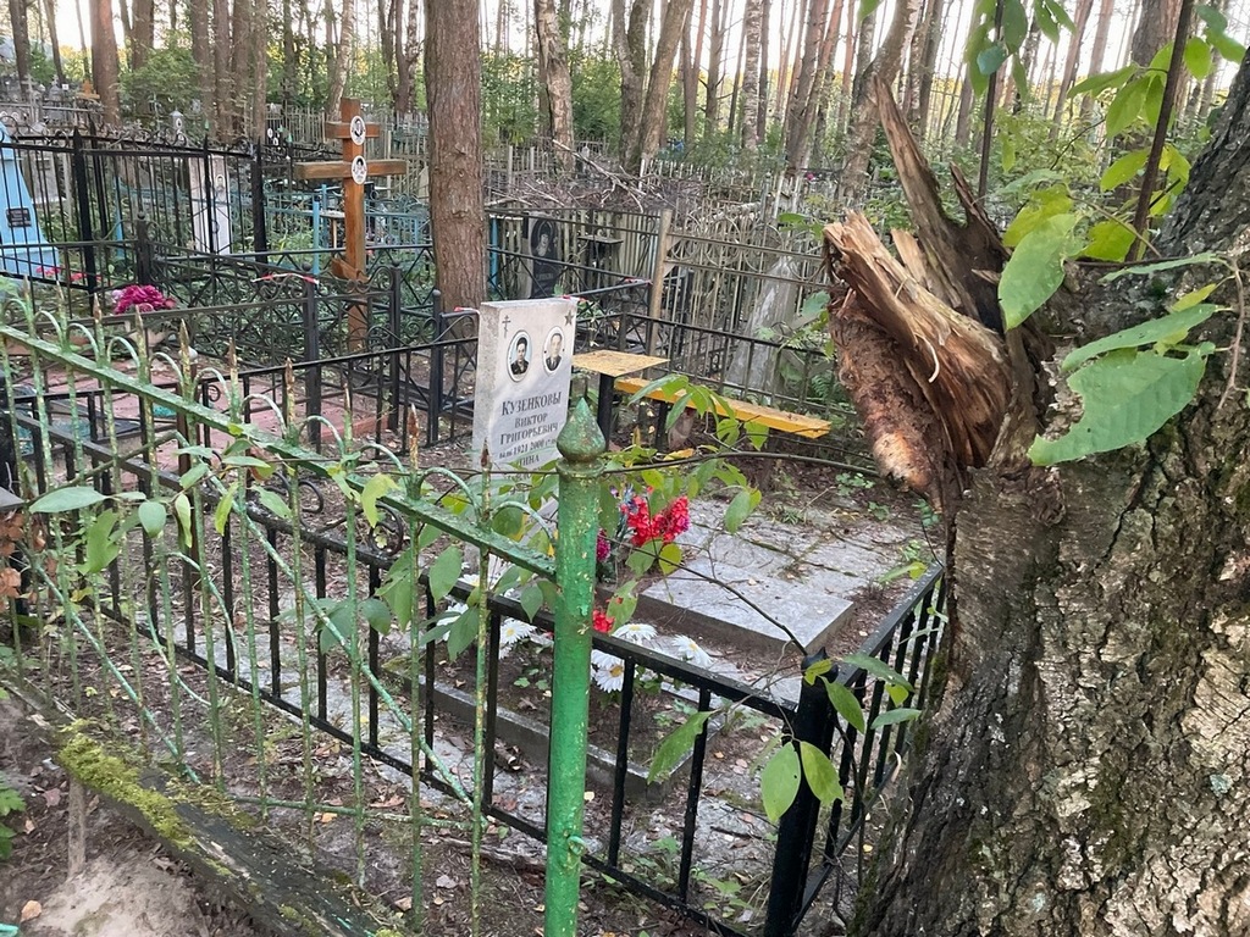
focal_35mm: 26
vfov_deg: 53.1
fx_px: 939
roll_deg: -4.0
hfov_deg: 67.3
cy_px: 468
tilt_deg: -15.4
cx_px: 625
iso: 500
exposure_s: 1/59
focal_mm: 4.2
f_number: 1.6
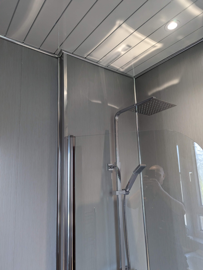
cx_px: 102
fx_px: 187
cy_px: 135
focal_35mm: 24
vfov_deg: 71.5
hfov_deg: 56.9
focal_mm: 6.81
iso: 143
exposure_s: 1/100
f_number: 1.85
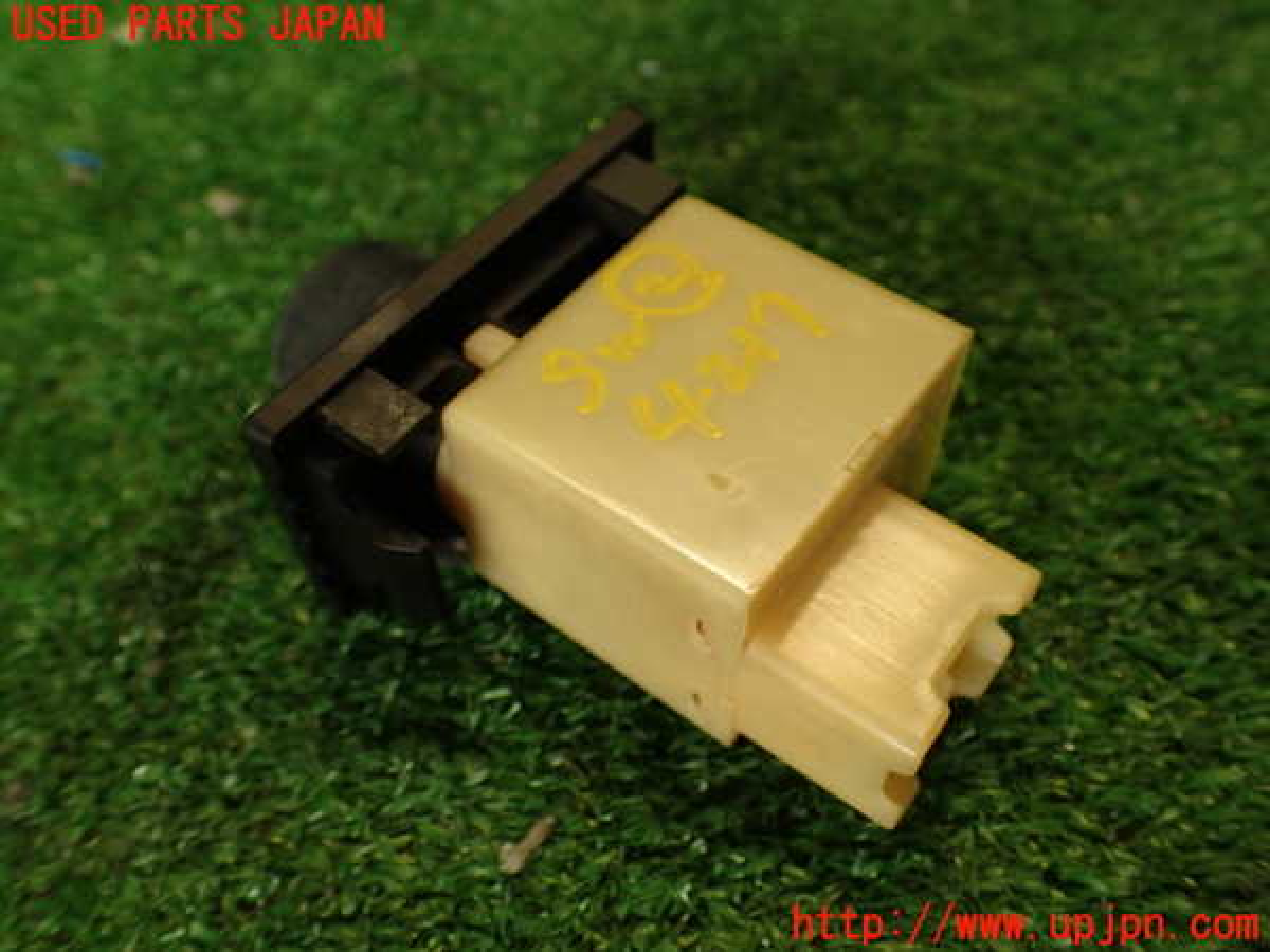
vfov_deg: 44.2
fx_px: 1174
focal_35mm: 32
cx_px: 635
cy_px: 476
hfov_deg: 56.8
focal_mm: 5.79
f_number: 2.4
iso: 200
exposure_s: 1/50
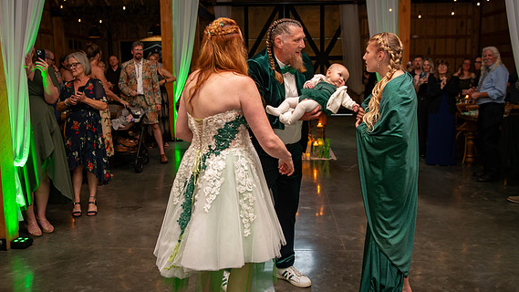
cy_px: 146
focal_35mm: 36
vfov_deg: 32.8
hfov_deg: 55.3
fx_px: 495
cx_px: 262
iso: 800
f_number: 3.2
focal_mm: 31
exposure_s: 1/125
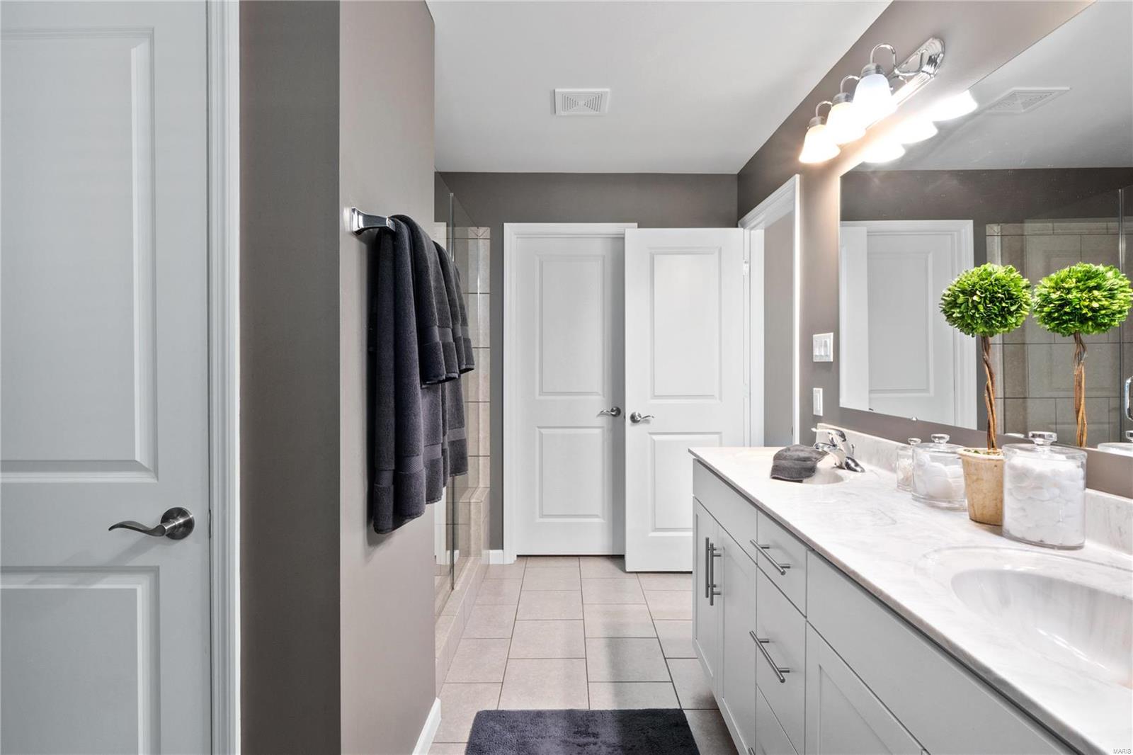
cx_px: 566
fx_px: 503
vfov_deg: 73.7
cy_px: 378
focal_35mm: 16
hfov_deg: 96.7
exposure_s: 1/2.5
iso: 400
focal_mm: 8
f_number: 10
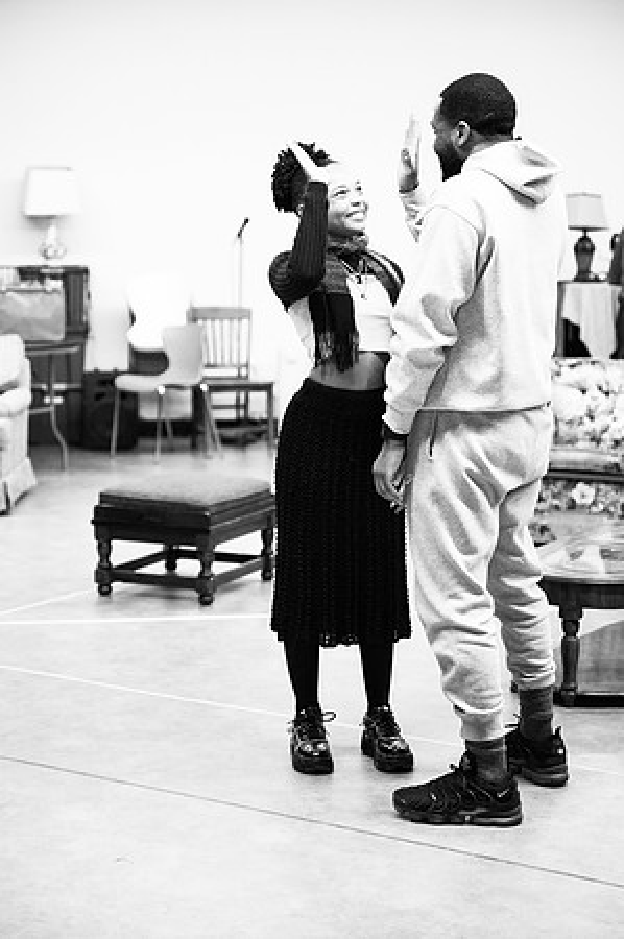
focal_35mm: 70
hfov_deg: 19.4
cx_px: 312
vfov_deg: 28.9
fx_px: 1824
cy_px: 470
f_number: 3.2
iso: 1600
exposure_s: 1/320
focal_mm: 70
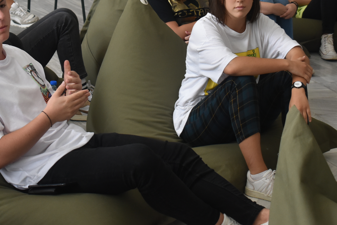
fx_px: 1114
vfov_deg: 11.5
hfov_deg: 17.2
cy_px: 31
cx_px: 119
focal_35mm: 119
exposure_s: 1/250
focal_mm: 42
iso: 800
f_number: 5
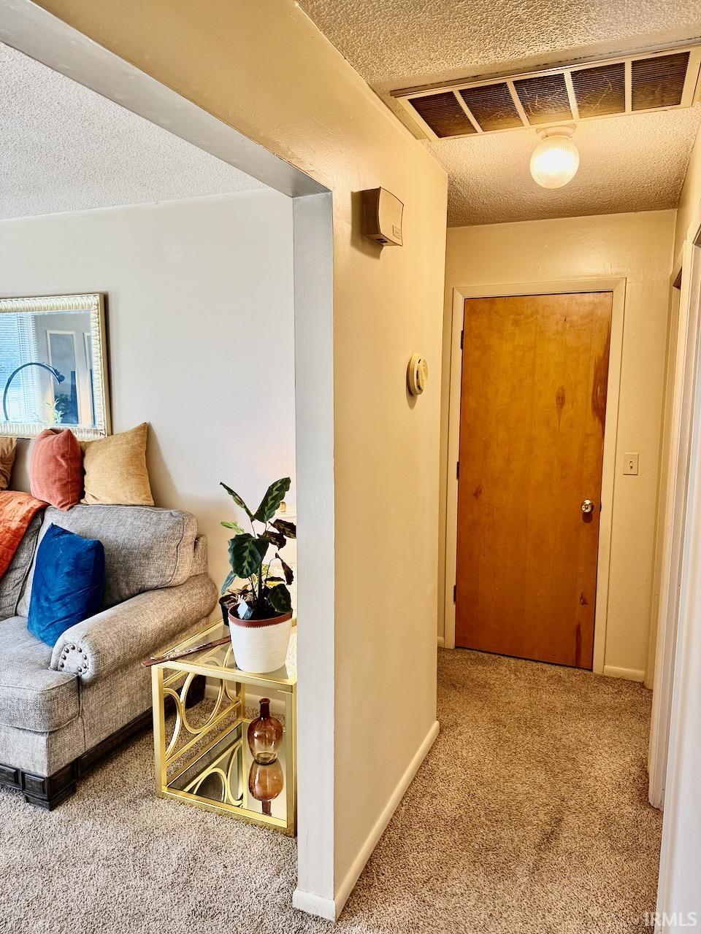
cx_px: 350
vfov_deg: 71.6
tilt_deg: -7.3
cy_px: 467
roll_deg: -1.5
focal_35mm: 24
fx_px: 648
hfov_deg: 56.8
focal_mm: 6.76
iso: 160
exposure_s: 1/60
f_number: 1.78
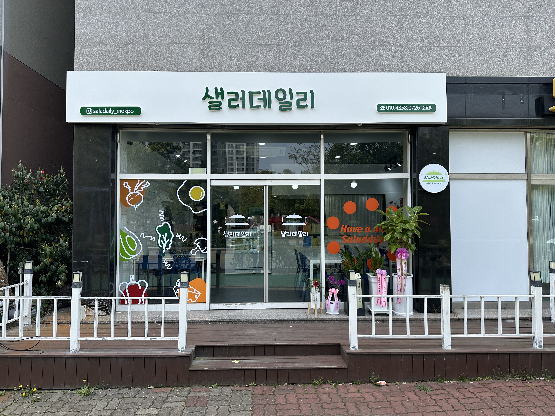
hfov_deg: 71.6
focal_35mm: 24
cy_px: 208
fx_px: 385
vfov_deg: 56.8
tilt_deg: +1.5
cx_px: 278
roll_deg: +0.3
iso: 80
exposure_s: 1/1949
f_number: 1.78
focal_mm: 6.86
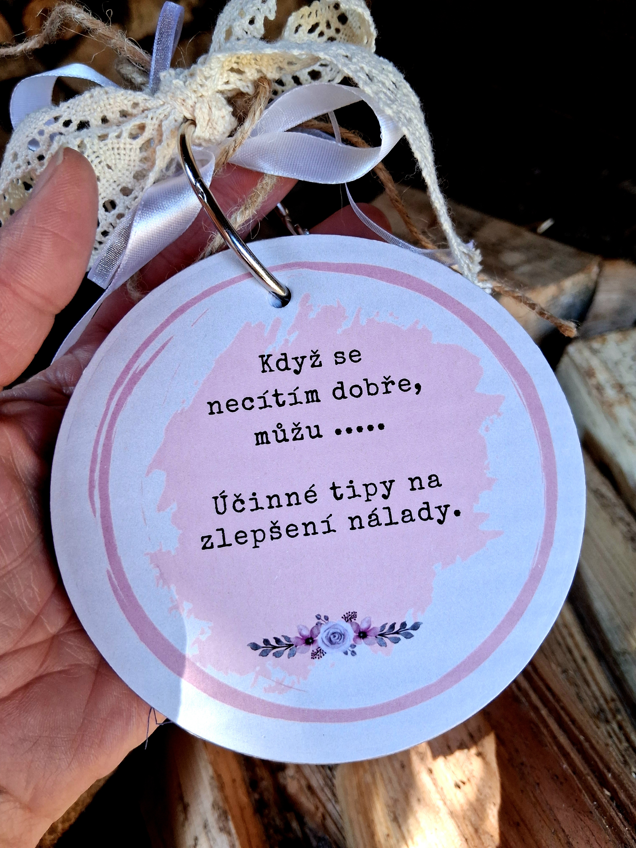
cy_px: 424
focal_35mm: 26
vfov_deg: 67.3
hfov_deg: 53.1
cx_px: 318
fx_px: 637
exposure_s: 1/120
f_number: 1.8
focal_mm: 3.98
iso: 125
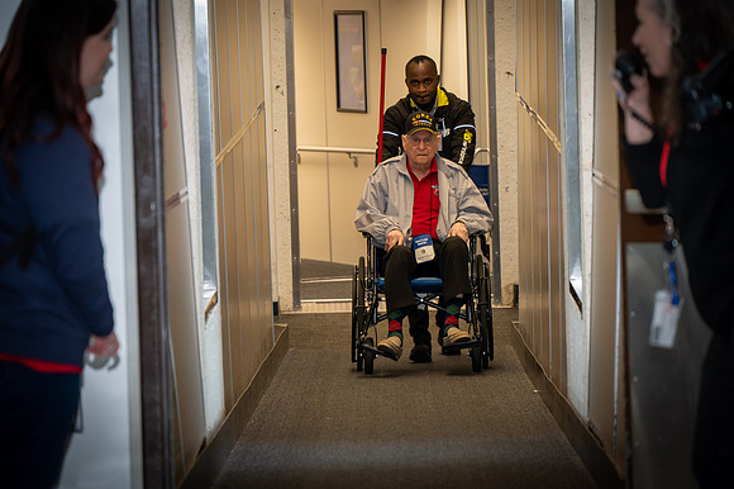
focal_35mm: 200
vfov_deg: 6.9
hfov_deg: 10.3
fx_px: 4075
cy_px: 244
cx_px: 367
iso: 2500
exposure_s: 1/100
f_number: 6.3
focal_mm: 200
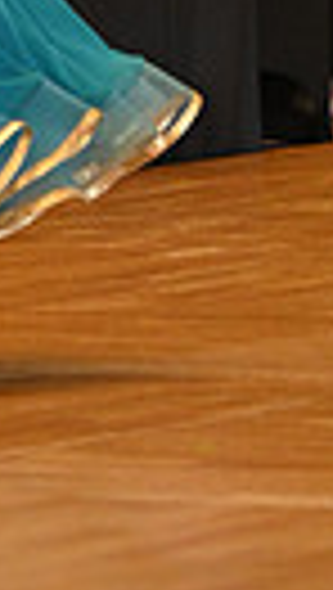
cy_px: -194
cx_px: -425
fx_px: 8731
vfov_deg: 3.9
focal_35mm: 558
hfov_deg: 2.2
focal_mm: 120
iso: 1600
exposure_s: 1/400
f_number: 4
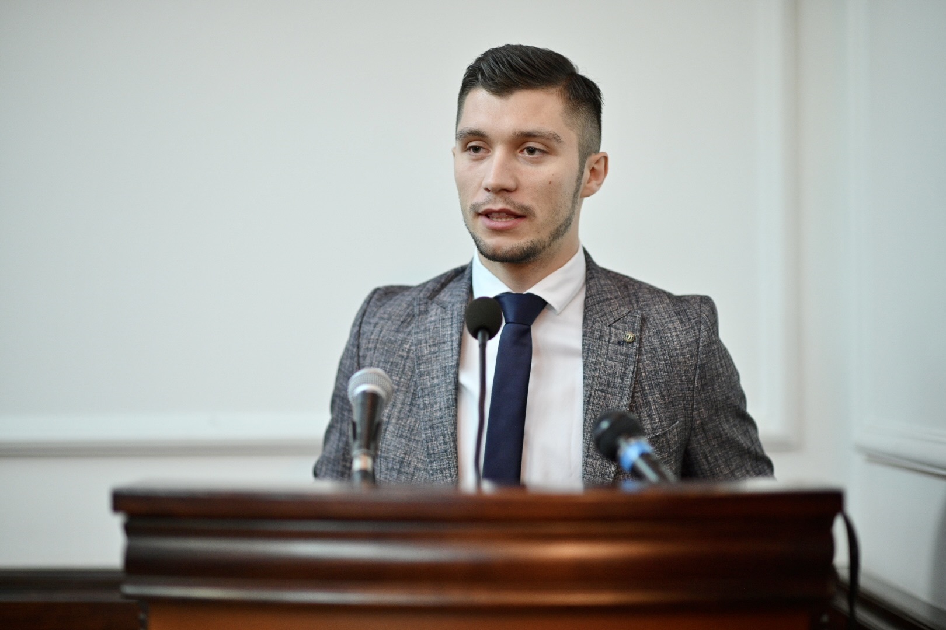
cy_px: 315
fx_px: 2233
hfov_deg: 23.9
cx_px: 473
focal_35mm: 85
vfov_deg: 16.1
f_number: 1.8
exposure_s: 1/320
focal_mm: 85
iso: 1600
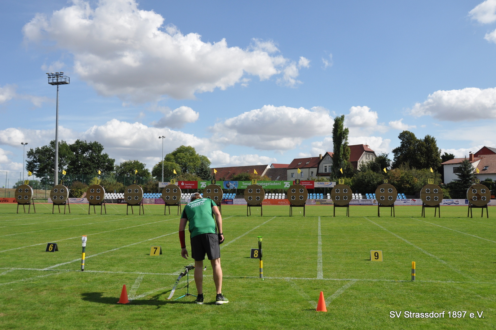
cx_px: 248
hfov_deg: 57.3
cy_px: 165
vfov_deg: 39.9
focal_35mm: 33
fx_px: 454
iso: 400
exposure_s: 1/1600
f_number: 6.3
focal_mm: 22
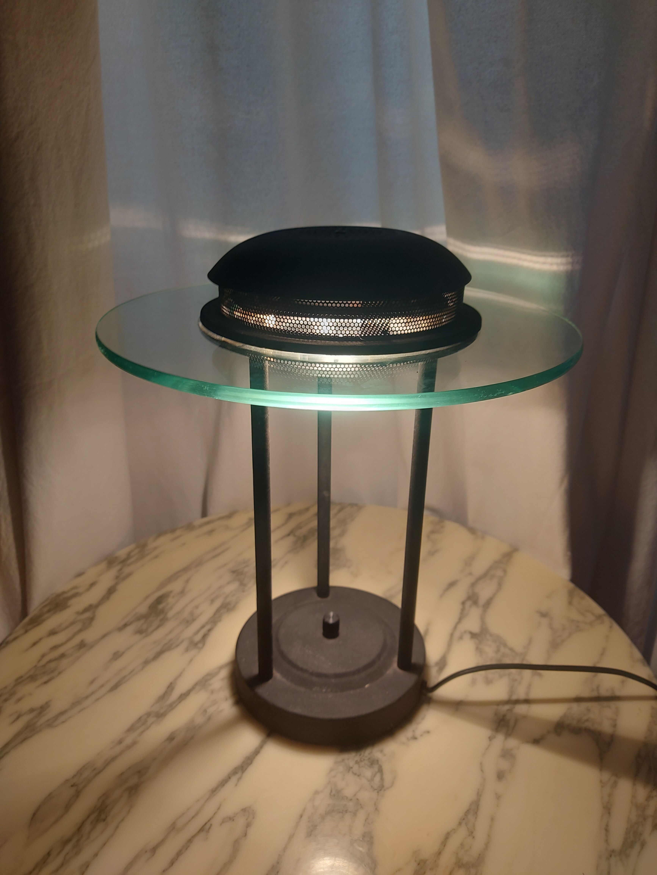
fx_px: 607
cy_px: 438
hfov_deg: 56.8
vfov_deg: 71.6
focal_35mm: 24
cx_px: 328
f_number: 1.8
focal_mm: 5.23
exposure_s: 1/120
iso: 40
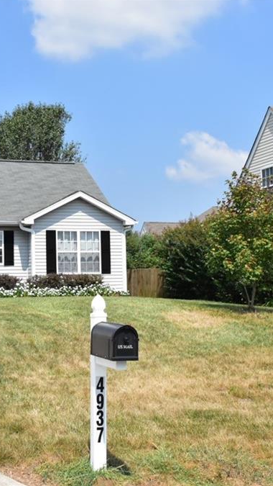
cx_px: 93
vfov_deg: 38.0
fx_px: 705
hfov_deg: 21.8
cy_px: 241
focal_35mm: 55
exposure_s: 1/2500
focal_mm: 23
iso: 1600
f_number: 9
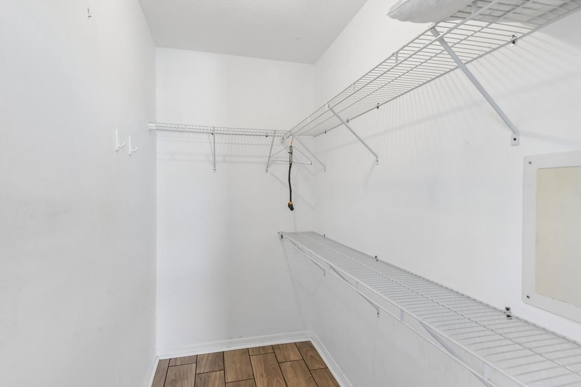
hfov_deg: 90.0
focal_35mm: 18
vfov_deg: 67.4
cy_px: 200
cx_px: 290
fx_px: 290
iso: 400
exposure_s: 1/15
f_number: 8
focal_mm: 16
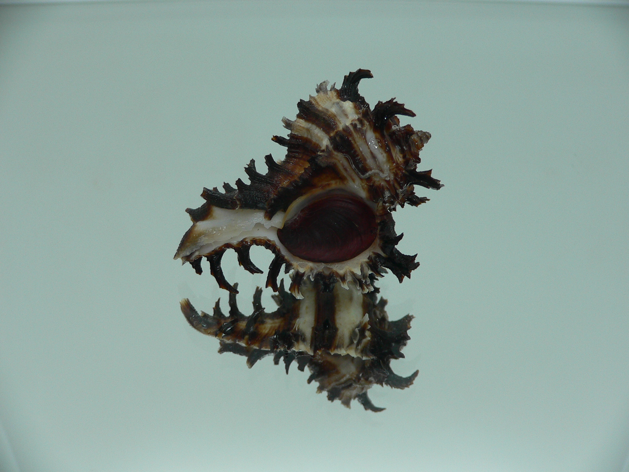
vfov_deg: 40.7
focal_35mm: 35
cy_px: 236
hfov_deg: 52.6
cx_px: 314
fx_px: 636
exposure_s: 1/60
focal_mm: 4.6
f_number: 2.8
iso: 80
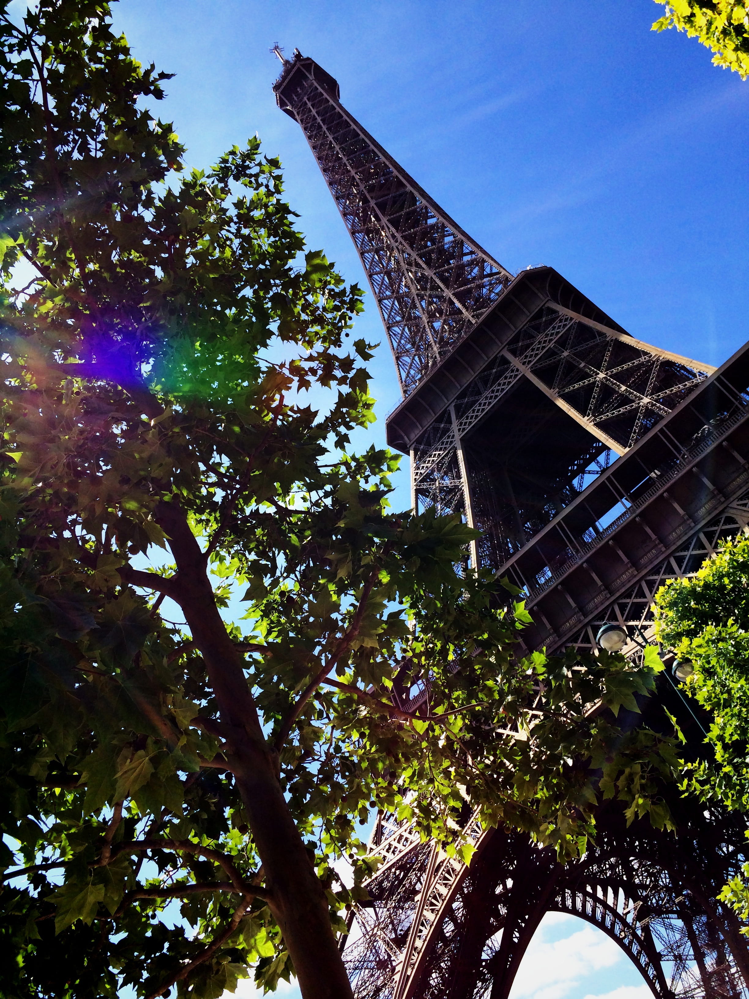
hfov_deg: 46.8
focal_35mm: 30
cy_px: 500
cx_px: 374
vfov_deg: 60.0
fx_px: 865
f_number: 2.2
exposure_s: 1/1953
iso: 32
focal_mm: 4.1
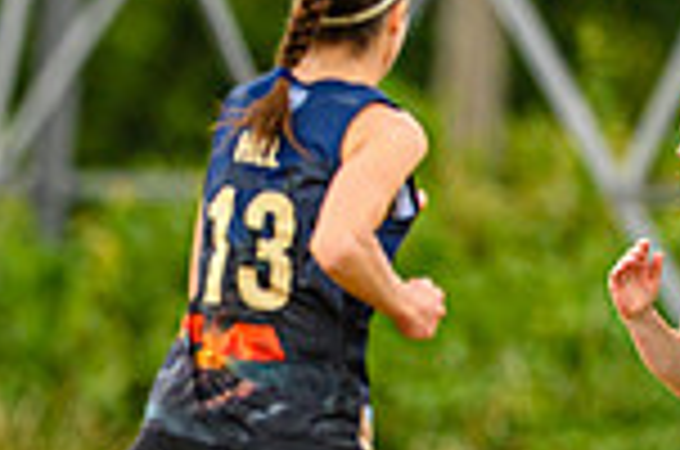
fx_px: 43881
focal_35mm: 2328
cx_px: -880
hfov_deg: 0.9
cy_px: 631
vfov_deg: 0.6
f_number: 3.2
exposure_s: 1/1000
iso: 110
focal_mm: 400
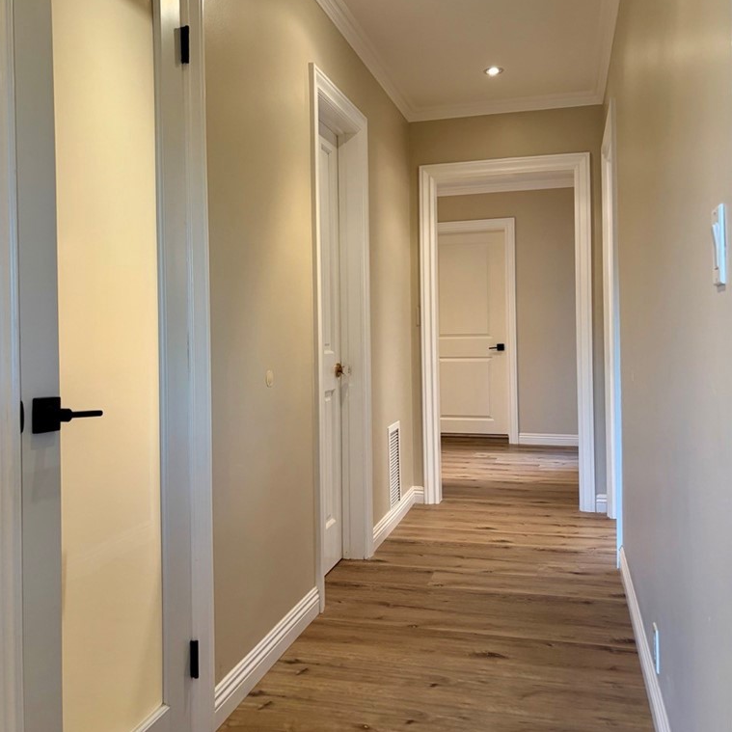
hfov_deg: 52.5
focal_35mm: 31
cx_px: 363
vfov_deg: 52.4
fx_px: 742
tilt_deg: +0.0
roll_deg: +0.7
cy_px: 327
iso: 160
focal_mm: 5.96
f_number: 1.6
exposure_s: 1/60
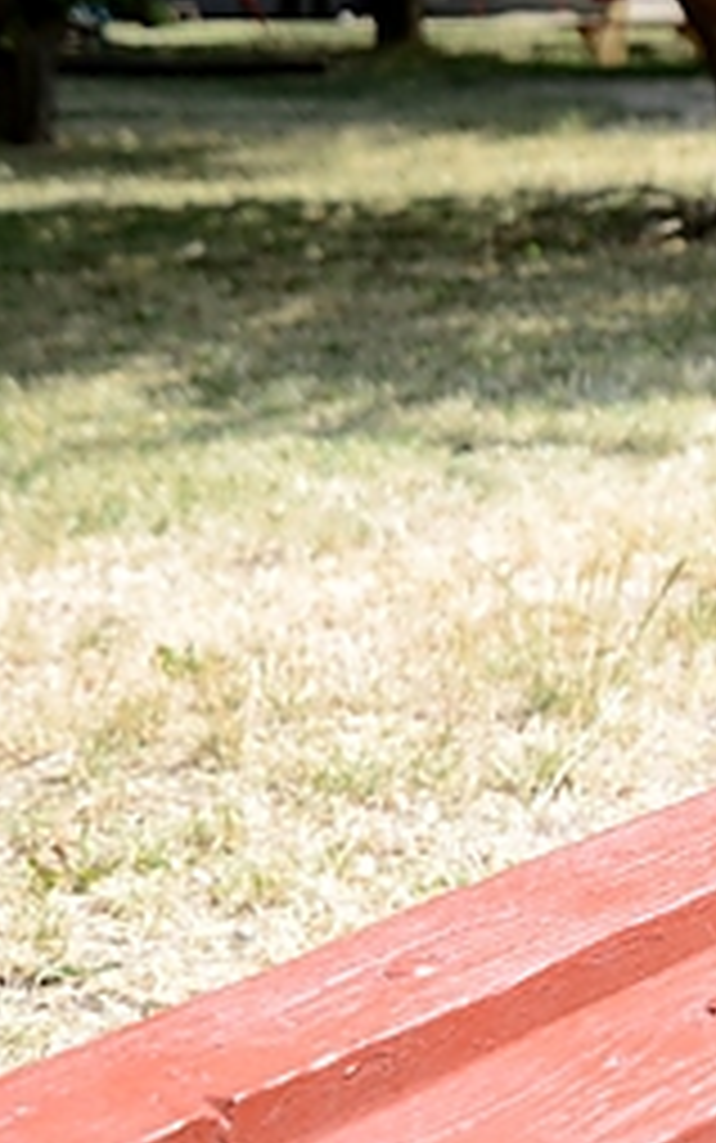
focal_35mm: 103
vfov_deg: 20.2
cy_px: 673
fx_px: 3212
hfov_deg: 11.7
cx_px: 1324
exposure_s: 1/500
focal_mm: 26
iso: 200
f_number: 4.8
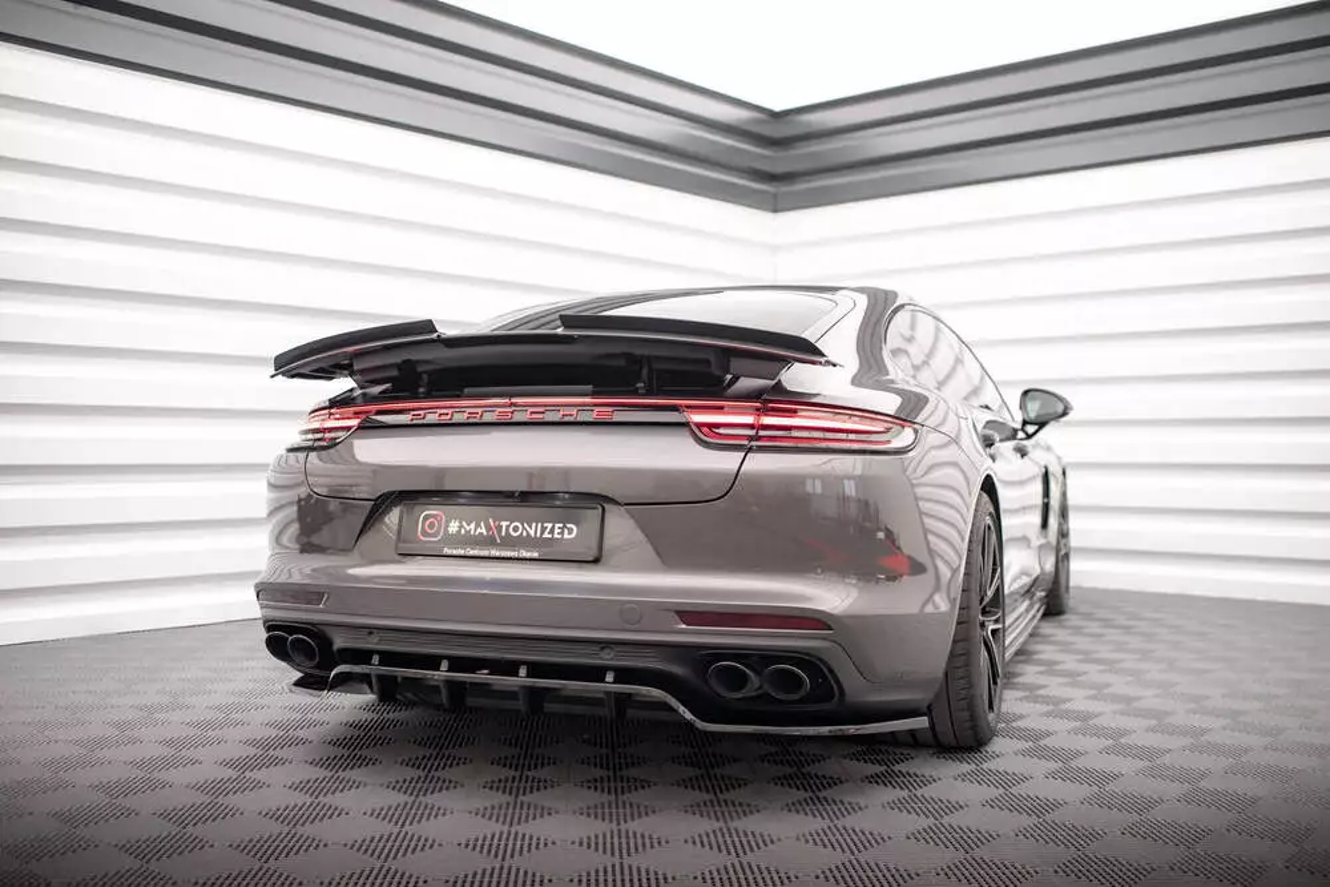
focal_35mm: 35
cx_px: 665
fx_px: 1293
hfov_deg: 54.4
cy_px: 444
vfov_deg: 37.9
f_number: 2.5
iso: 1250
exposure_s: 1/100
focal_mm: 35
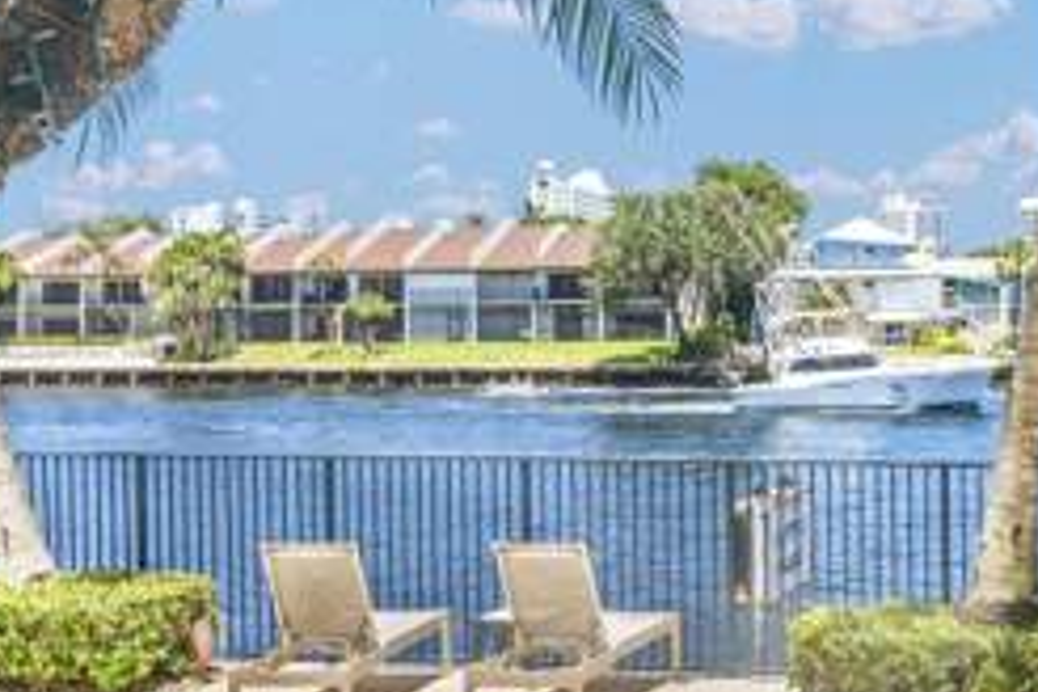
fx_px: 1499
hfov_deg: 34.9
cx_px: 1021
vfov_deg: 25.9
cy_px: 264
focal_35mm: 52
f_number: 11
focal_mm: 16
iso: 400
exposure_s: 1/500
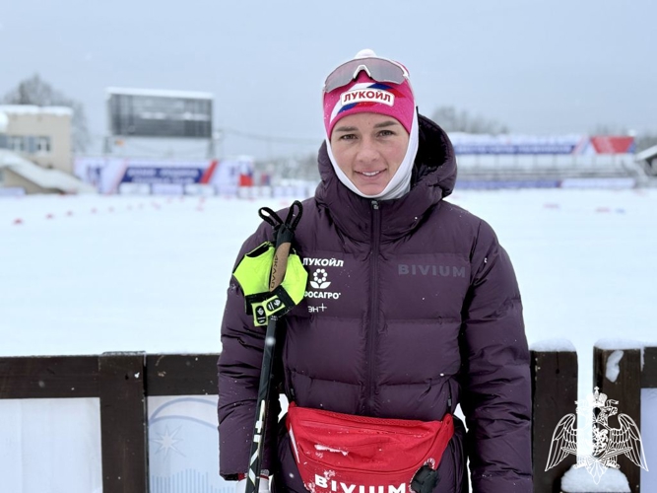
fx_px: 911
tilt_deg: -5.2
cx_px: 328
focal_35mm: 48
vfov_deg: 30.3
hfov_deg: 39.7
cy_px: 246
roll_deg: +0.1
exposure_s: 1/885
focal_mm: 6.76
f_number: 1.78
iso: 64
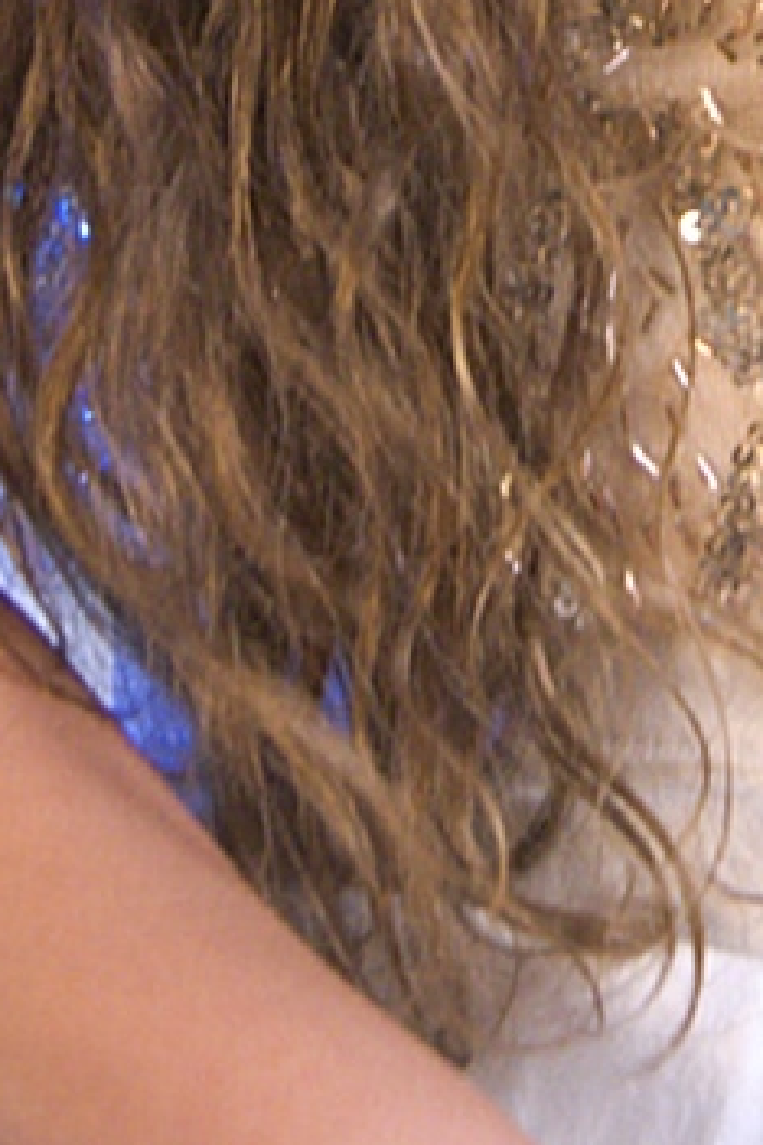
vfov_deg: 10.0
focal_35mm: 200
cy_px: -437
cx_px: 753
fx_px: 6358
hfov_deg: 6.8
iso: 200
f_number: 4.8
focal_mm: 26
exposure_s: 1/50
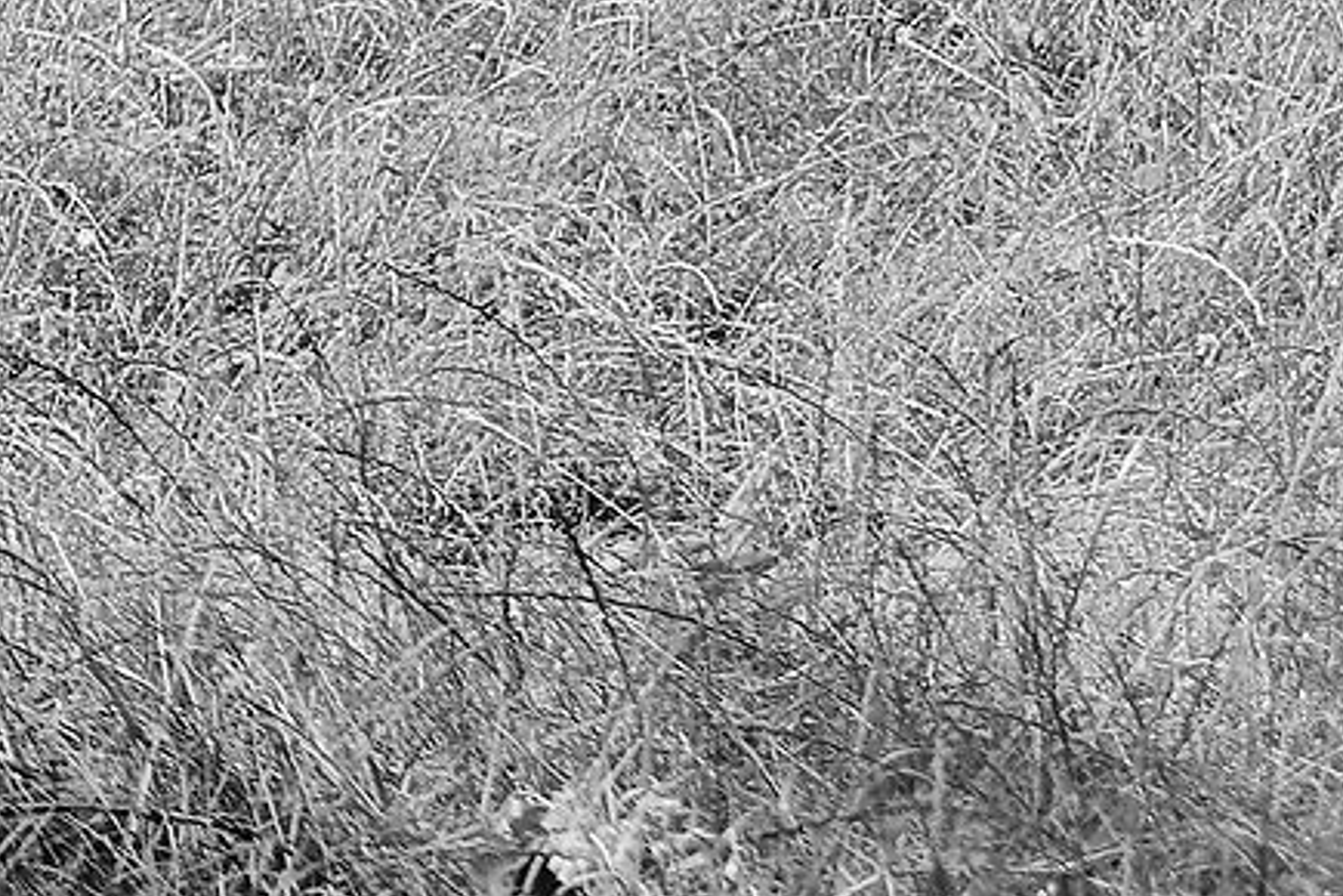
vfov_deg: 6.9
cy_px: -949
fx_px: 7199
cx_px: -2297
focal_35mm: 193
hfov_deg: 9.1
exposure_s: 1/2200
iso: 200
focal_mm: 23
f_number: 2.8
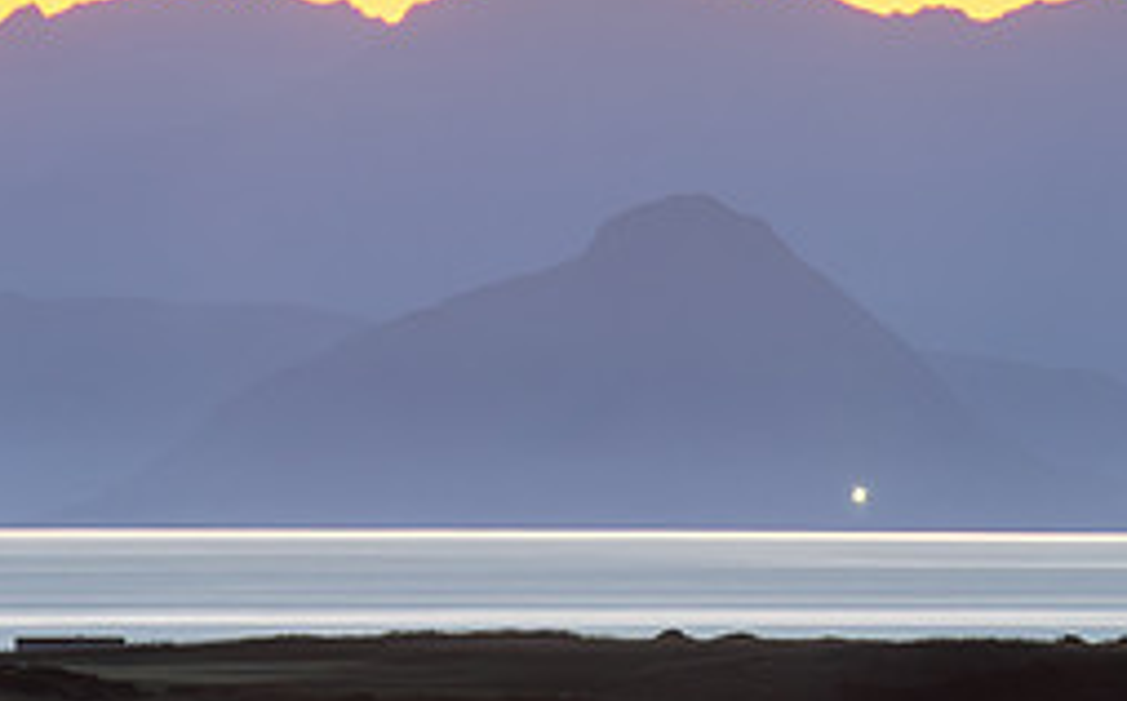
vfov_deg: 1.3
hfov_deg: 2.1
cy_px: -397
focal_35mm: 1017
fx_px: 31195
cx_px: 401
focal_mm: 200
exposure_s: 30
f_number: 14
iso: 64
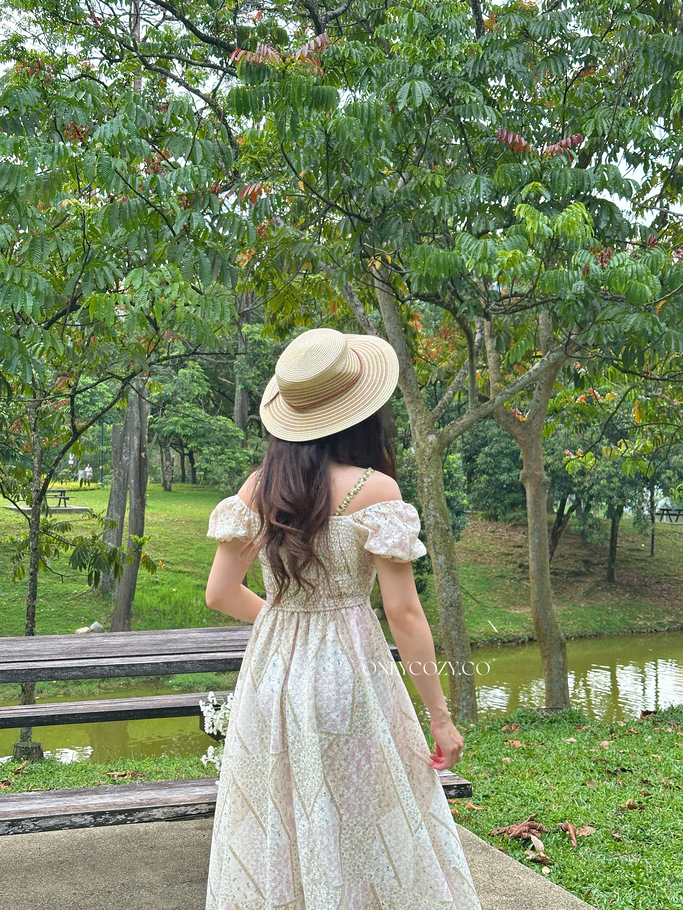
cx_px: 342
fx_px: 1263
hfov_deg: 30.3
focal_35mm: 48
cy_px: 455
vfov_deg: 39.7
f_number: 1.78
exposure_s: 1/401
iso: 64
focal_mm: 6.86
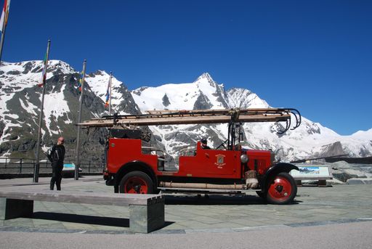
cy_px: 124
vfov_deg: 43.7
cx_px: 186
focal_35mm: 30
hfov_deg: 61.9
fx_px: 310
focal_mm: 20
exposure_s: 1/320
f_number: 9
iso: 100
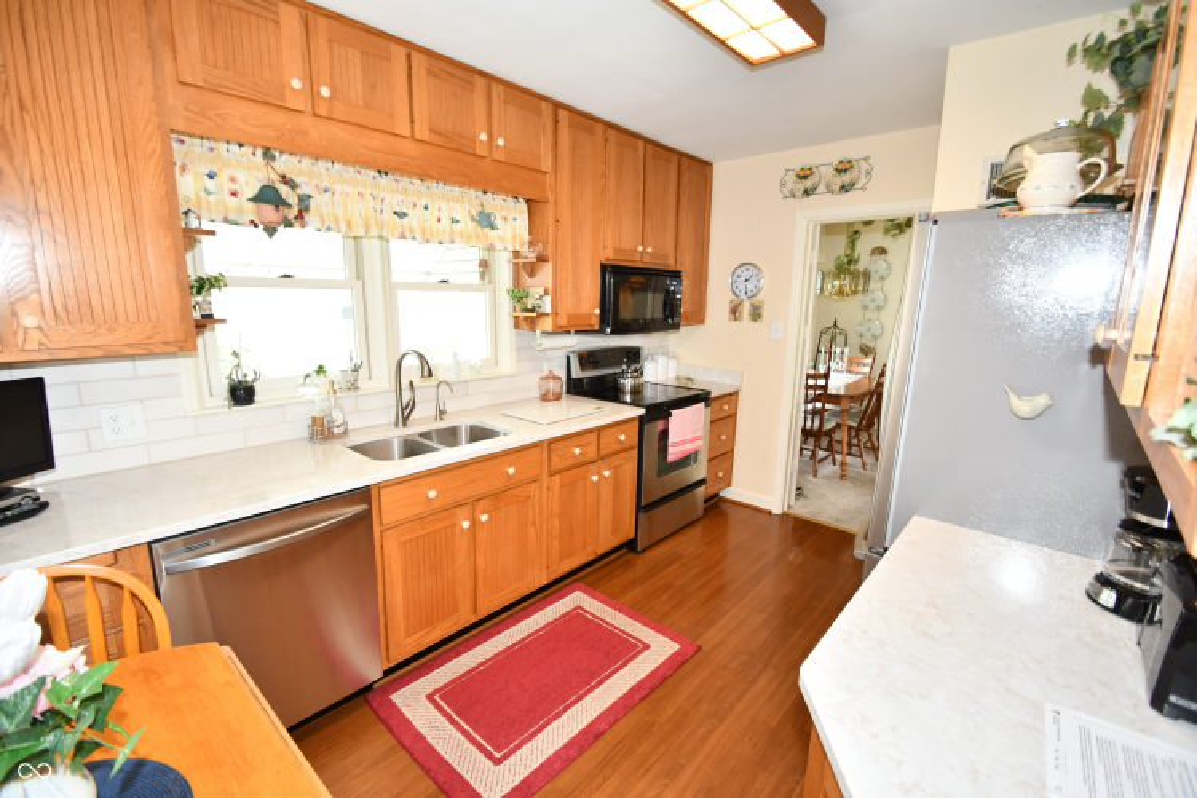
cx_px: 598
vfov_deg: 77.3
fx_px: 499
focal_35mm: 15
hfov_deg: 100.4
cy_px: 399
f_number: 4
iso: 800
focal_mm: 10
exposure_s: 1/60
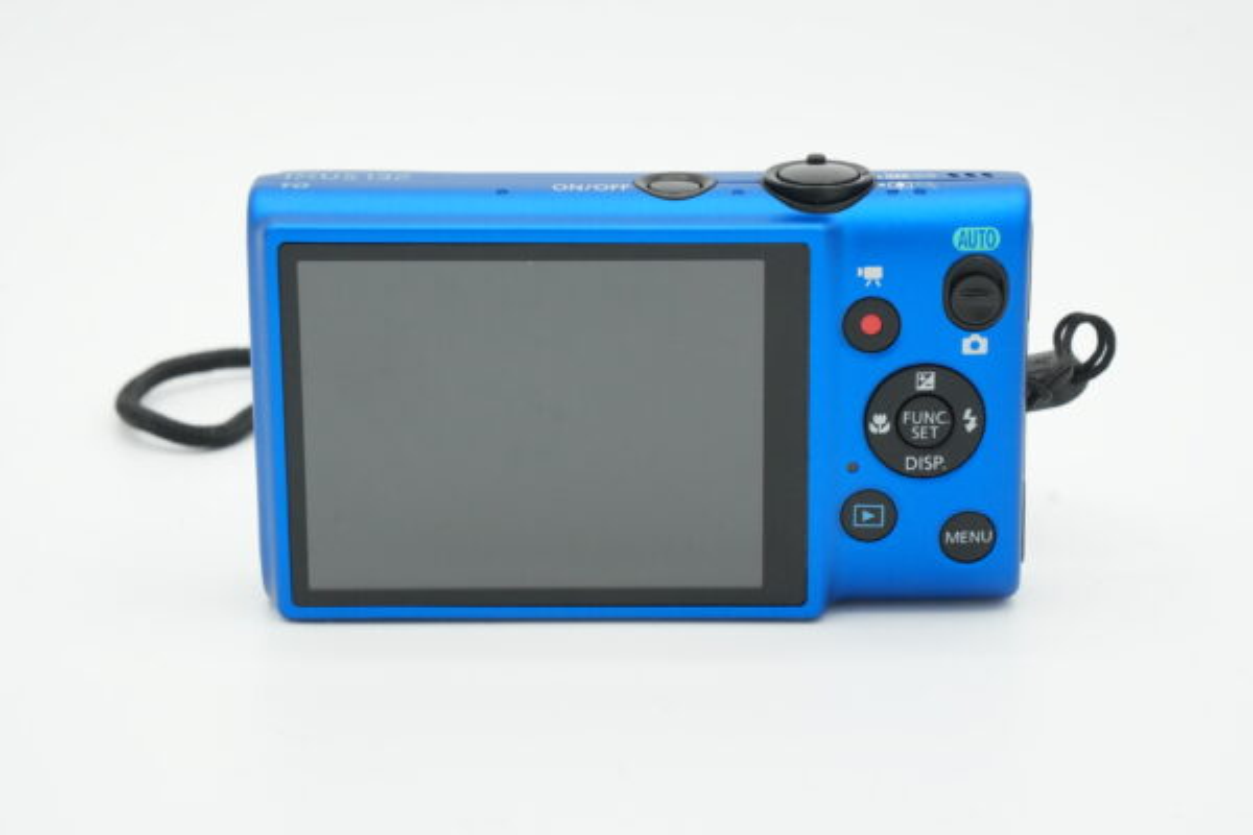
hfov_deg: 20.0
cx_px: 626
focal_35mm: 102
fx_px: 3550
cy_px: 418
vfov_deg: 13.4
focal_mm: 68
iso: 1250
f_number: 13
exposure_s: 1/320
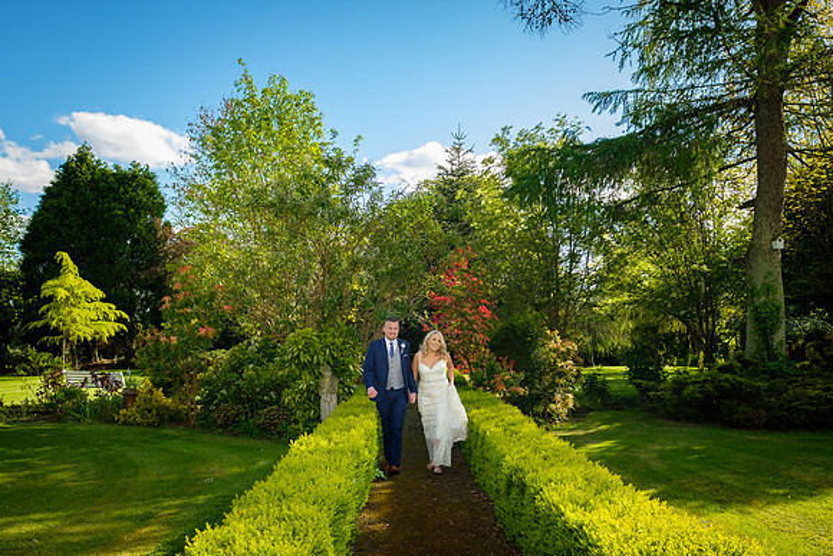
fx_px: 665
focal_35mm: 29
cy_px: 328
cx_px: 417
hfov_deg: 64.1
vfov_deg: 45.2
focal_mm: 16
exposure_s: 1/250
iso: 200
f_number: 4
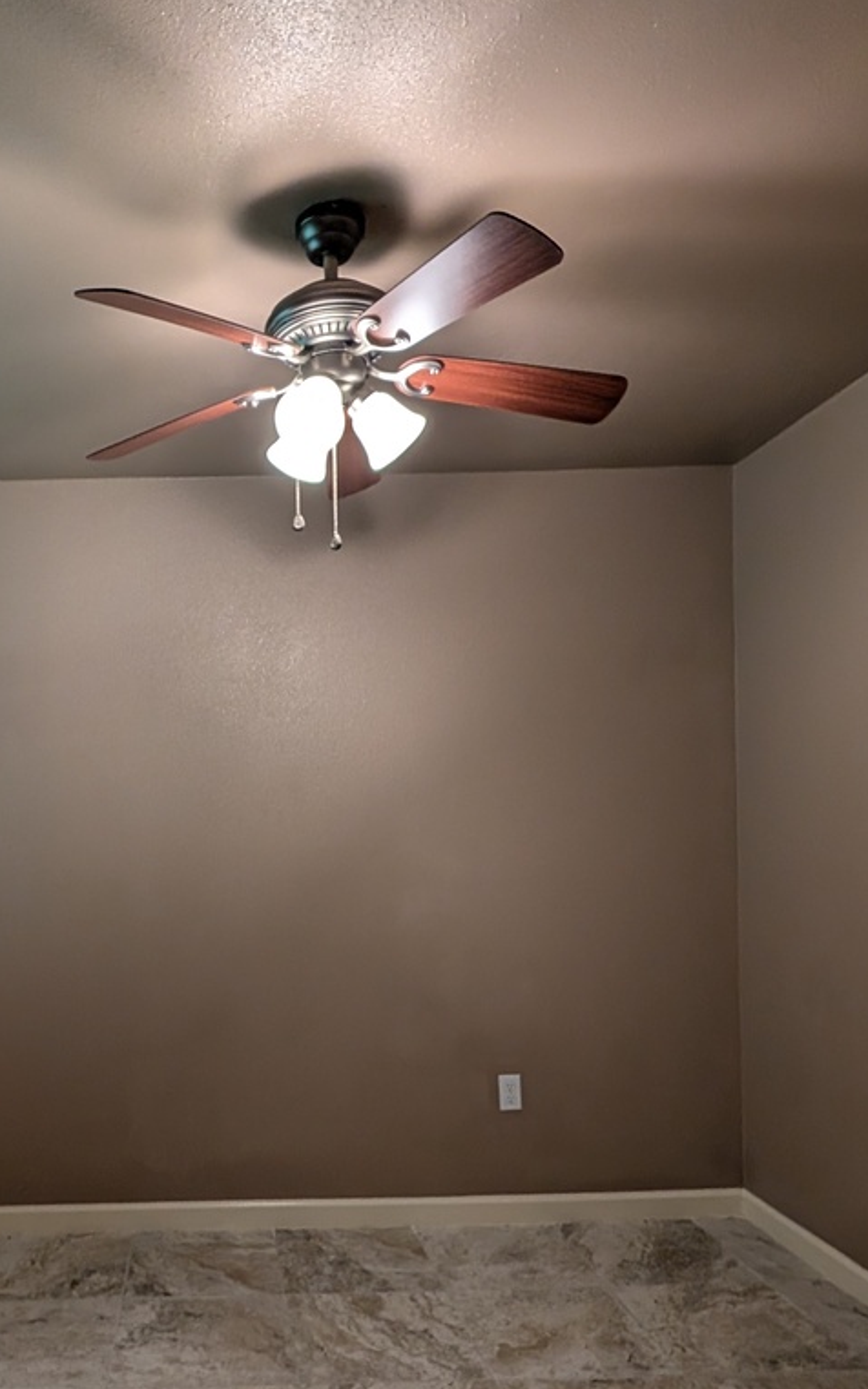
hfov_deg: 49.0
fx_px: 908
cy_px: 829
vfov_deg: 74.0
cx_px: 212
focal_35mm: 24
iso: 91
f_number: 1.7
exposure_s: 1/57.5
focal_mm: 2.02
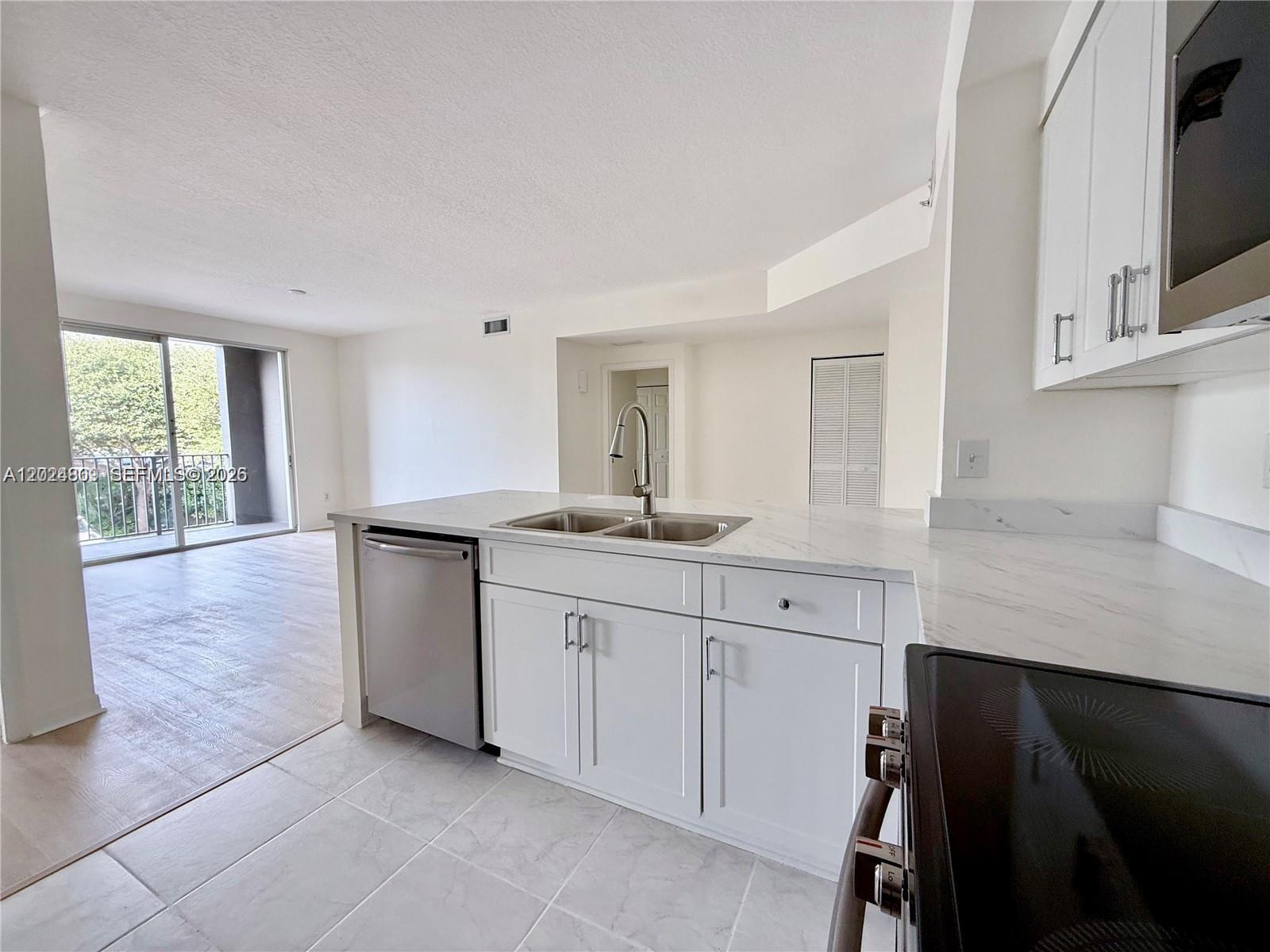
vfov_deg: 85.7
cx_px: 635
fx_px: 514
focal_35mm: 14
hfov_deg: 102.1
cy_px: 476
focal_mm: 2.22
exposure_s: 1/99
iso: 160
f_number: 2.2
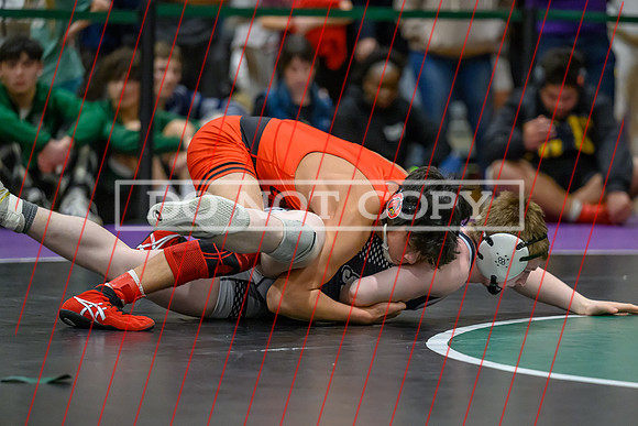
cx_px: 367
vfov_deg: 7.2
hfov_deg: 10.8
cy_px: 257
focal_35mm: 190
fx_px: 3361
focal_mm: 150
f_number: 2.8
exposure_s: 1/800
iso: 8000
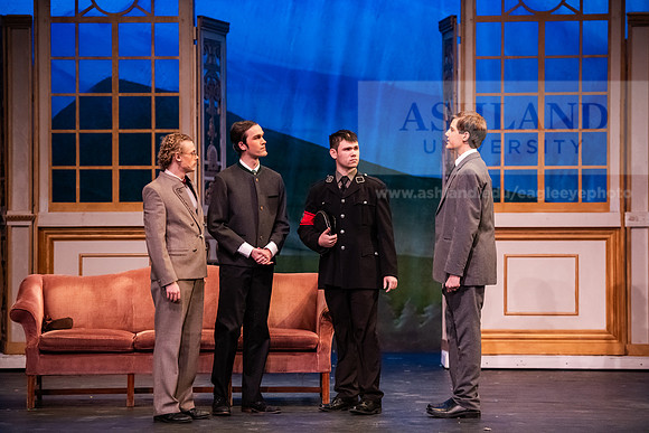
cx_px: 324
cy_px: 216
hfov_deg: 15.2
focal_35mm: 135
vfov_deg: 10.2
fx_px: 2434
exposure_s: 1/250
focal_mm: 135
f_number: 3.2
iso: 4000
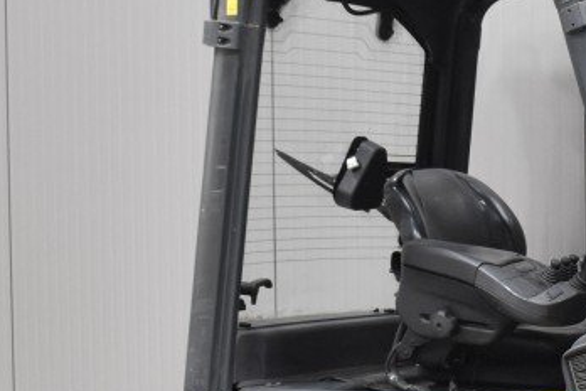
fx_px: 2018
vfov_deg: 11.0
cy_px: 303
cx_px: 702
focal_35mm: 124
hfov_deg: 15.9
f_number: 4.5
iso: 1600
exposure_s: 1/30
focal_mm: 24
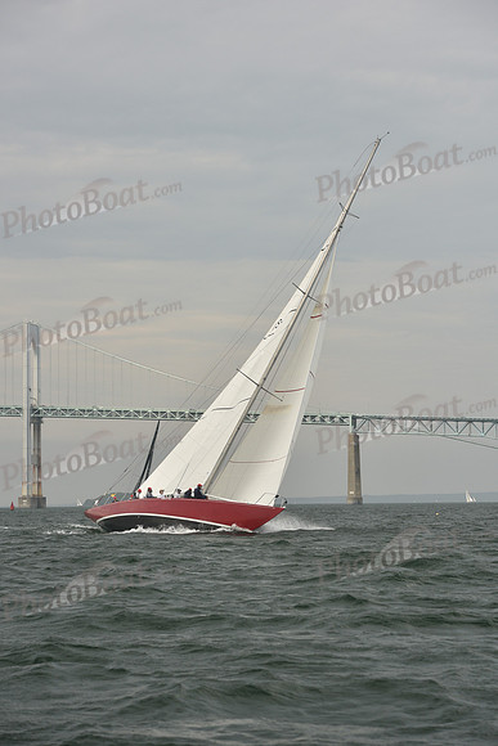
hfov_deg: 16.1
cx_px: 249
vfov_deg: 23.9
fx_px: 1763
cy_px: 373
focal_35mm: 85
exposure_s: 1/500
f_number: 6.3
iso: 250
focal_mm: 85
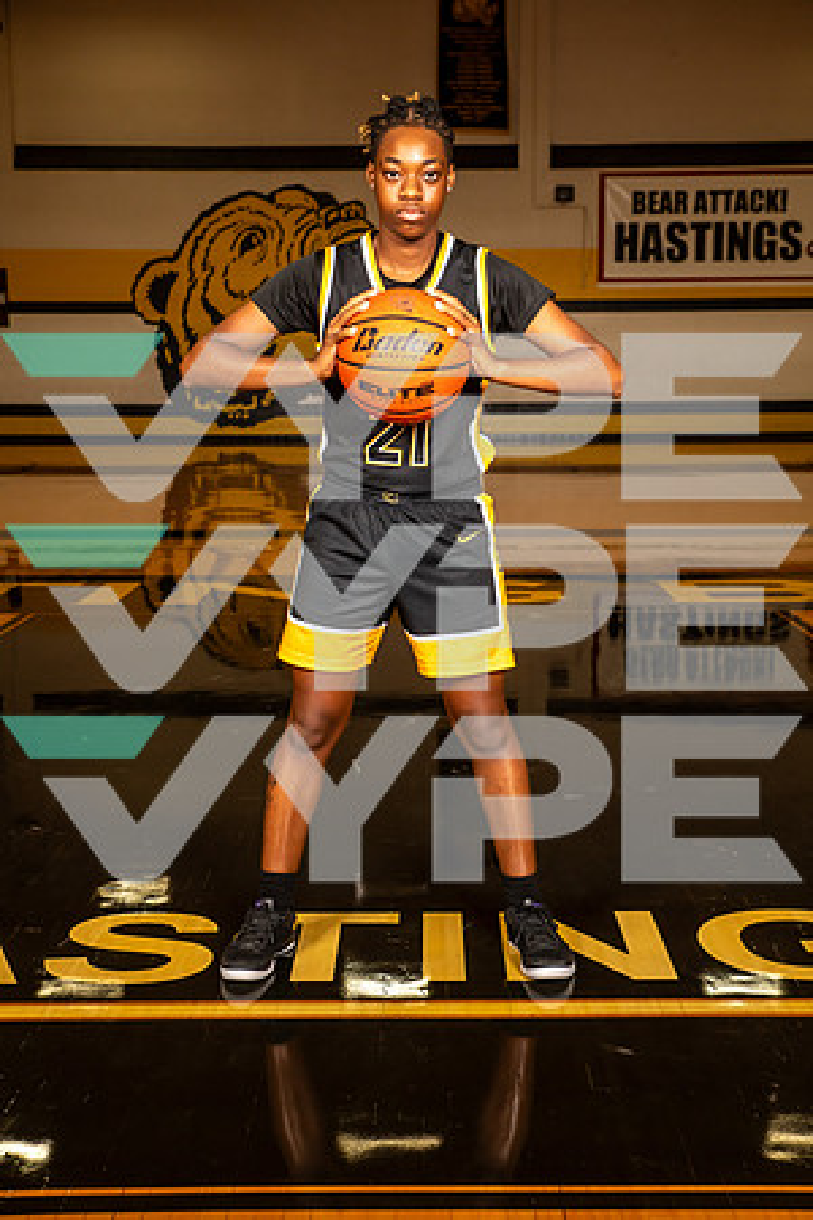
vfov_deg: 39.6
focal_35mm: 50
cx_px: 406
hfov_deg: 27.0
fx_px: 1694
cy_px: 610
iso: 640
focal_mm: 50
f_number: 7.1
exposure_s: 1/400
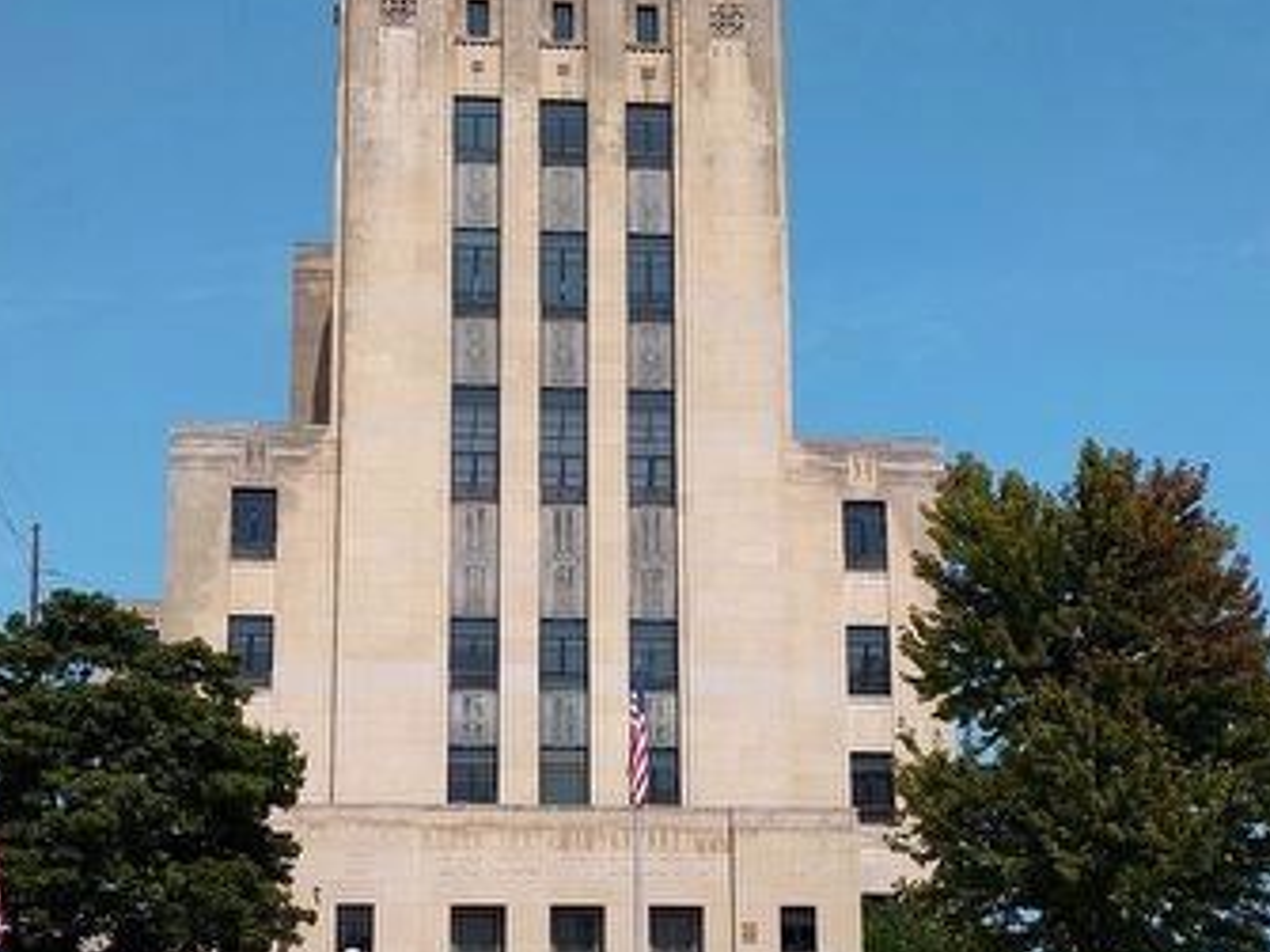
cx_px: 557
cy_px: 618
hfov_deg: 34.9
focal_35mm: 55
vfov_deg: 26.4
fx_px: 2017
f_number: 1.8
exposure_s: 1/1827
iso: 100
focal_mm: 5.56
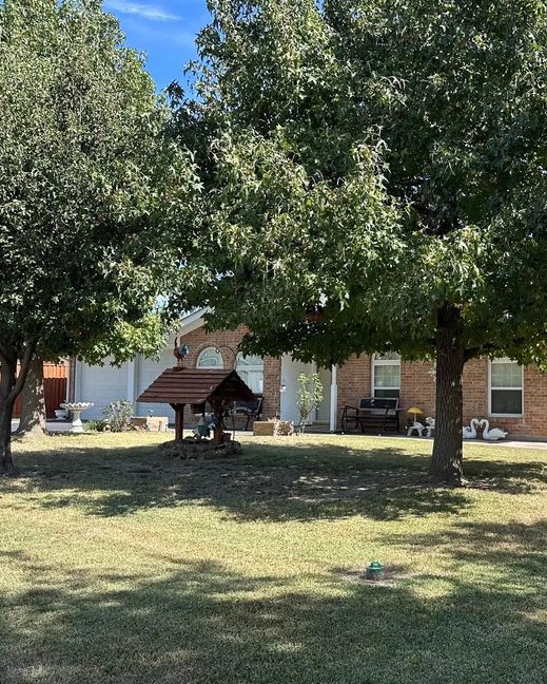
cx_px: 430
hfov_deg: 38.8
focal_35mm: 37
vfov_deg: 49.0
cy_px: 362
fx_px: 748
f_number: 1.78
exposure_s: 1/1357
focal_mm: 6.86
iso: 80
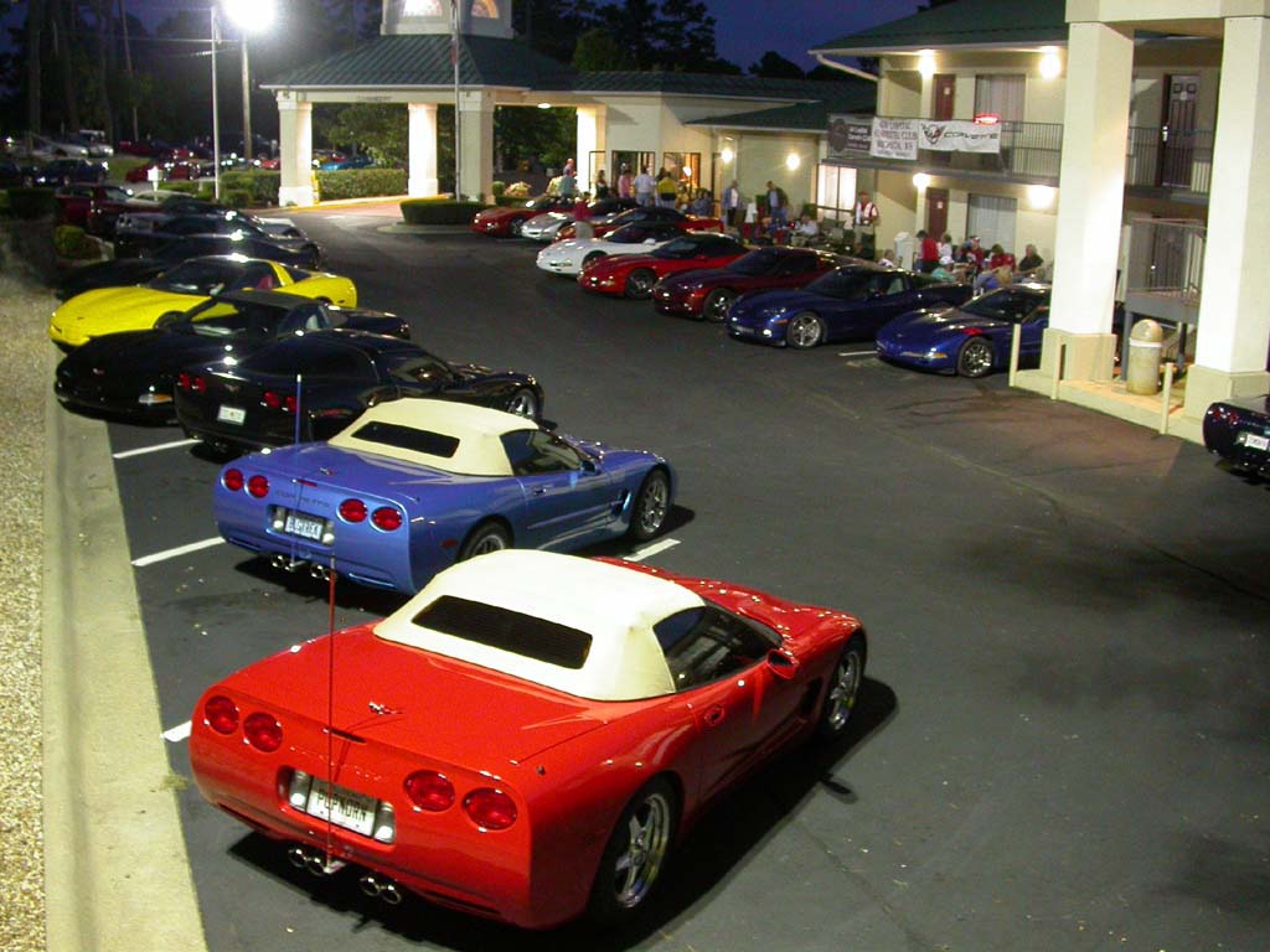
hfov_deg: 49.0
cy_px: 476
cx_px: 635
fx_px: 1394
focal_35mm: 38
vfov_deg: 37.7
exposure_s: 1/4.6
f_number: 2.6
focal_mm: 7.85
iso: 331
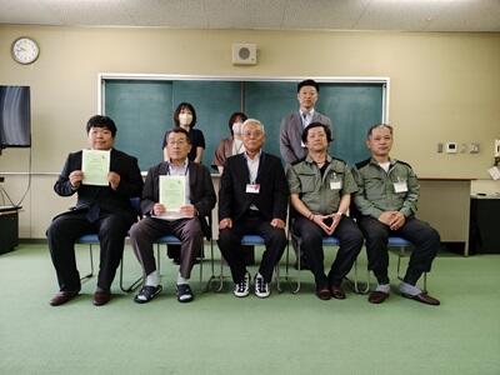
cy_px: 188
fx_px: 332
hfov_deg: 73.9
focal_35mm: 23
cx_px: 250
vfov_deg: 58.9
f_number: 1.9
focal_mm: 5.6
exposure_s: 1/120
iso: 340
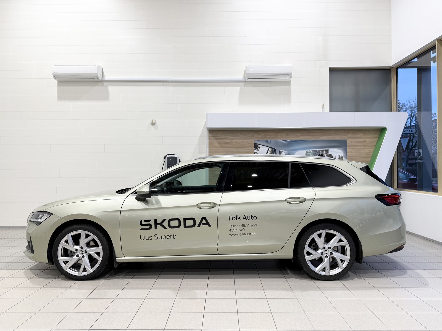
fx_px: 306
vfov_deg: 56.8
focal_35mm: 24
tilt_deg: +1.1
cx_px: 221
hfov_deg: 71.6
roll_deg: +0.7
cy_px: 166
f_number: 1.78
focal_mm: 6.76
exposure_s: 1/126
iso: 50
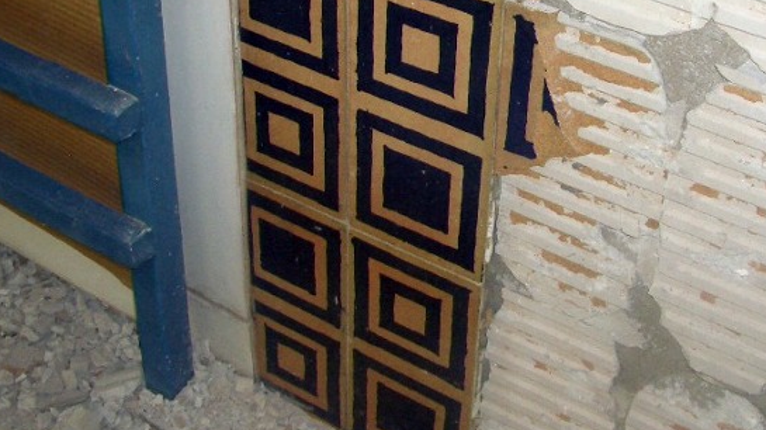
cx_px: 436
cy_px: 57
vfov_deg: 18.8
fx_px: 1279
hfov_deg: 33.3
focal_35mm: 63
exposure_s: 1/60
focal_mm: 5.8
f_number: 2.6
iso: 100
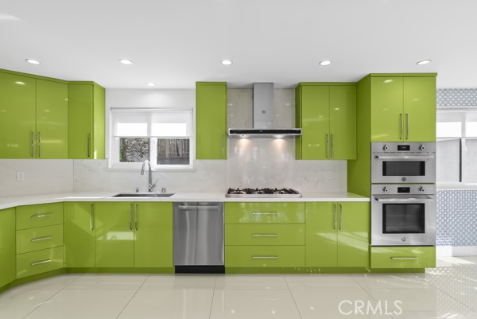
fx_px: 265
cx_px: 238
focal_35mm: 20
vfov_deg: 62.0
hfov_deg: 83.9
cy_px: 160
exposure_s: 1/6
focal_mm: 20
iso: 250
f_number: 8
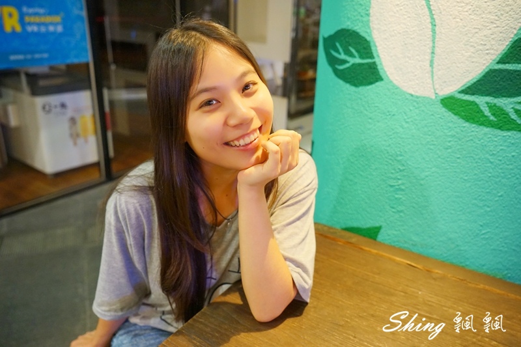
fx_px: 434
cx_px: 260
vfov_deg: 43.6
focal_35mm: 30
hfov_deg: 61.9
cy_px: 174
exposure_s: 1/30
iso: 1600
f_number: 4
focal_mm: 30
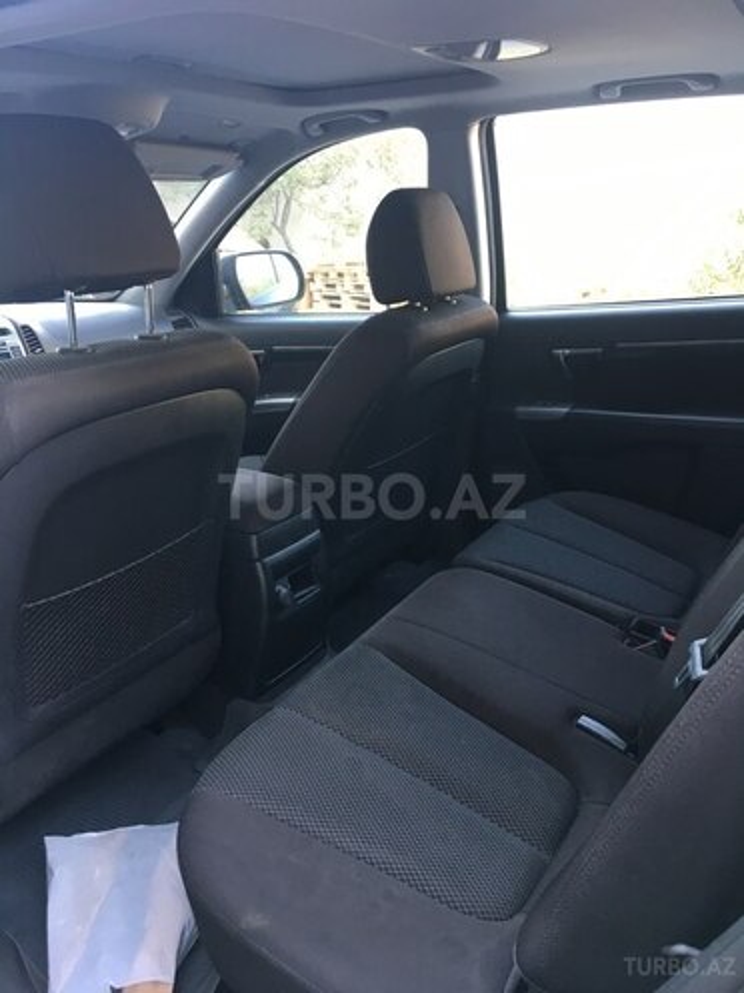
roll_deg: +1.6
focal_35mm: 29
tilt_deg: -19.8
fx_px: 831
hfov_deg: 48.2
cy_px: 496
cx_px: 372
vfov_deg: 61.7
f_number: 2.2
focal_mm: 4.15
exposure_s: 1/33
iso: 40
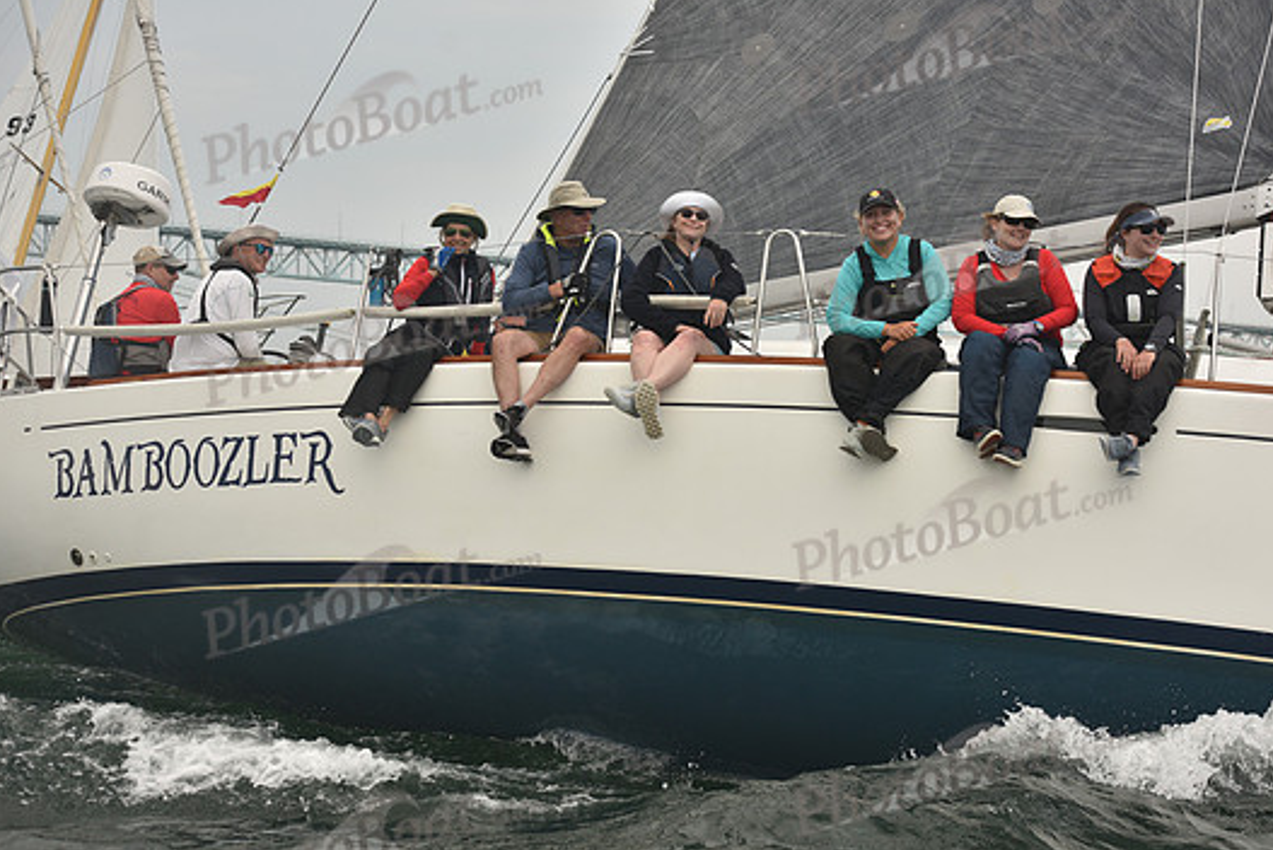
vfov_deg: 17.7
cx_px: 669
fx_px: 2724
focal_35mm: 77
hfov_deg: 26.3
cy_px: 436
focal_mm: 70
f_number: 4.5
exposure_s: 1/500
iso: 250
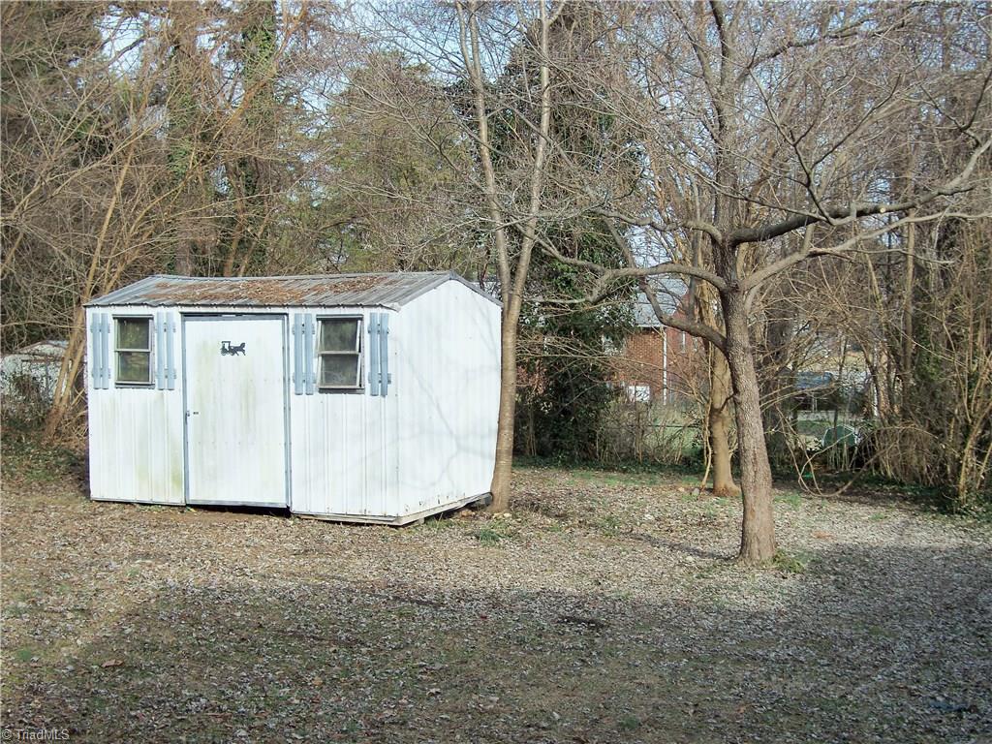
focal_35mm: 53
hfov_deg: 36.2
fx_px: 1519
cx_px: 496
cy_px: 372
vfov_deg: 27.5
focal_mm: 8.8
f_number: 3.6
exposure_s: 1/200
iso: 80
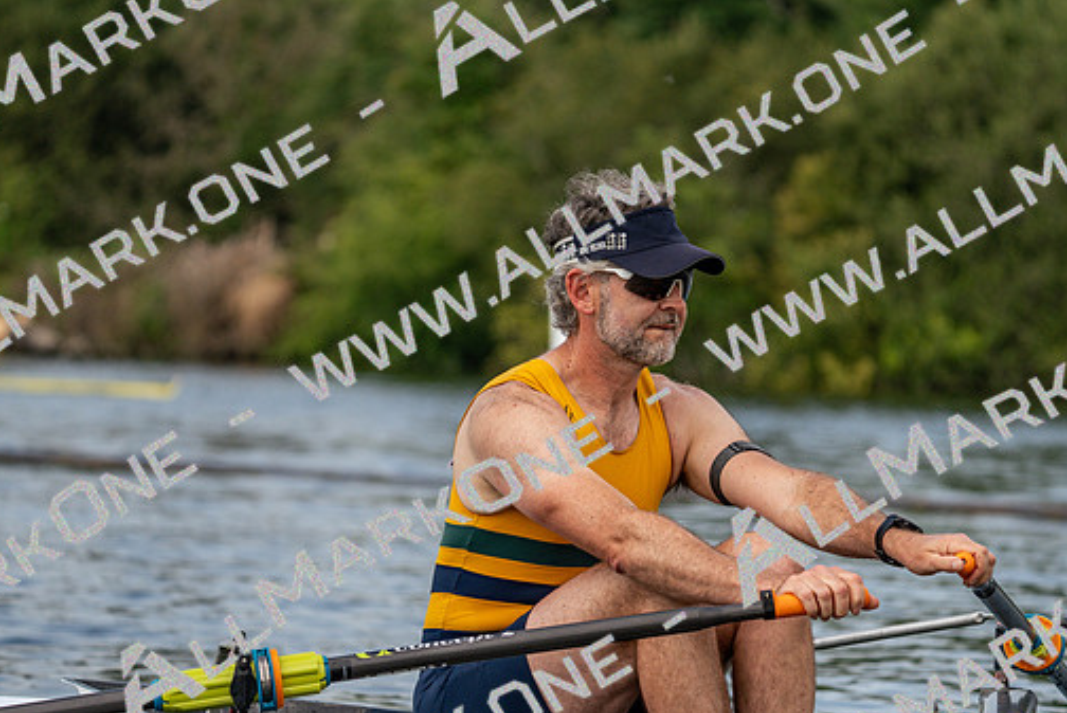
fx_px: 6823
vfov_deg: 6.0
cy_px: 407
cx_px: 550
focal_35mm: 230
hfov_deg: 8.9
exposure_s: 1/1600
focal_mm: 200
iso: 400
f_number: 5.6
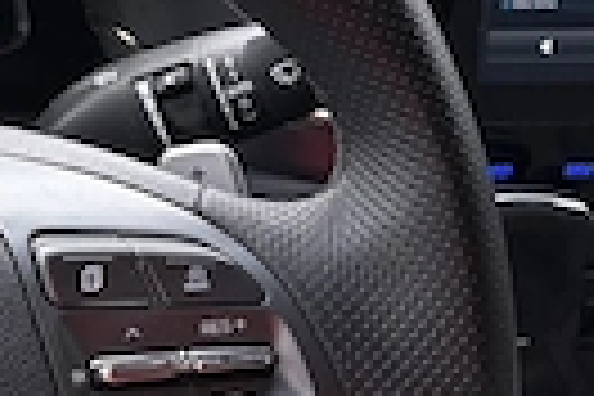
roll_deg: -2.7
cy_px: -153
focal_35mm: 123
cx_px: 63
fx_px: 2029
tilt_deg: -21.1
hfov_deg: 16.4
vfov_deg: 10.8
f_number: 1.6
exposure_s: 1/137
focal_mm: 5.96
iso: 32
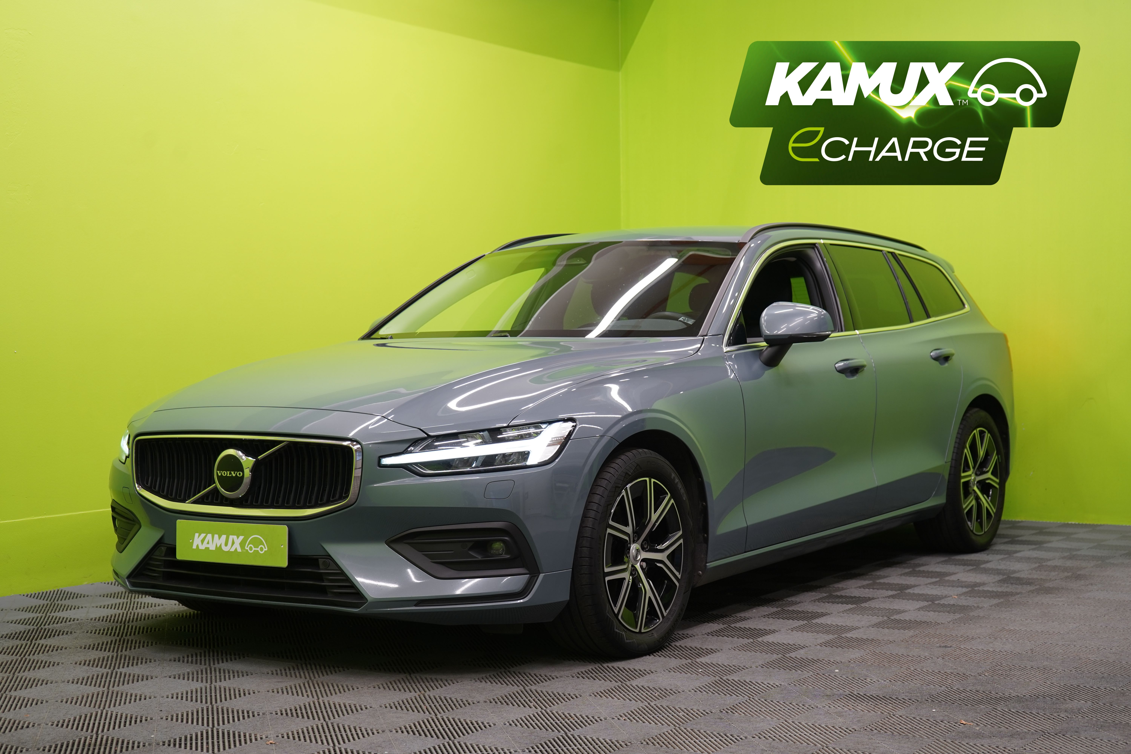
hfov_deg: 37.5
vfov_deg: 25.5
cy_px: 377
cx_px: 566
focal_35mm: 53
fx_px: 1665
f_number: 5
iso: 400
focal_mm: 53
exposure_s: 1/30
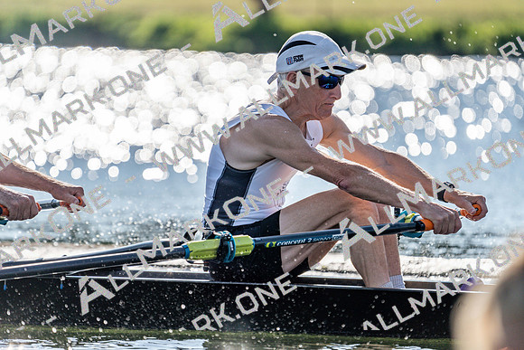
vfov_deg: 2.8
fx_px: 7221
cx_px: 262
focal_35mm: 496
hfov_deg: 4.2
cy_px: 175
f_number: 6.3
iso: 100
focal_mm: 496
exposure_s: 1/1600
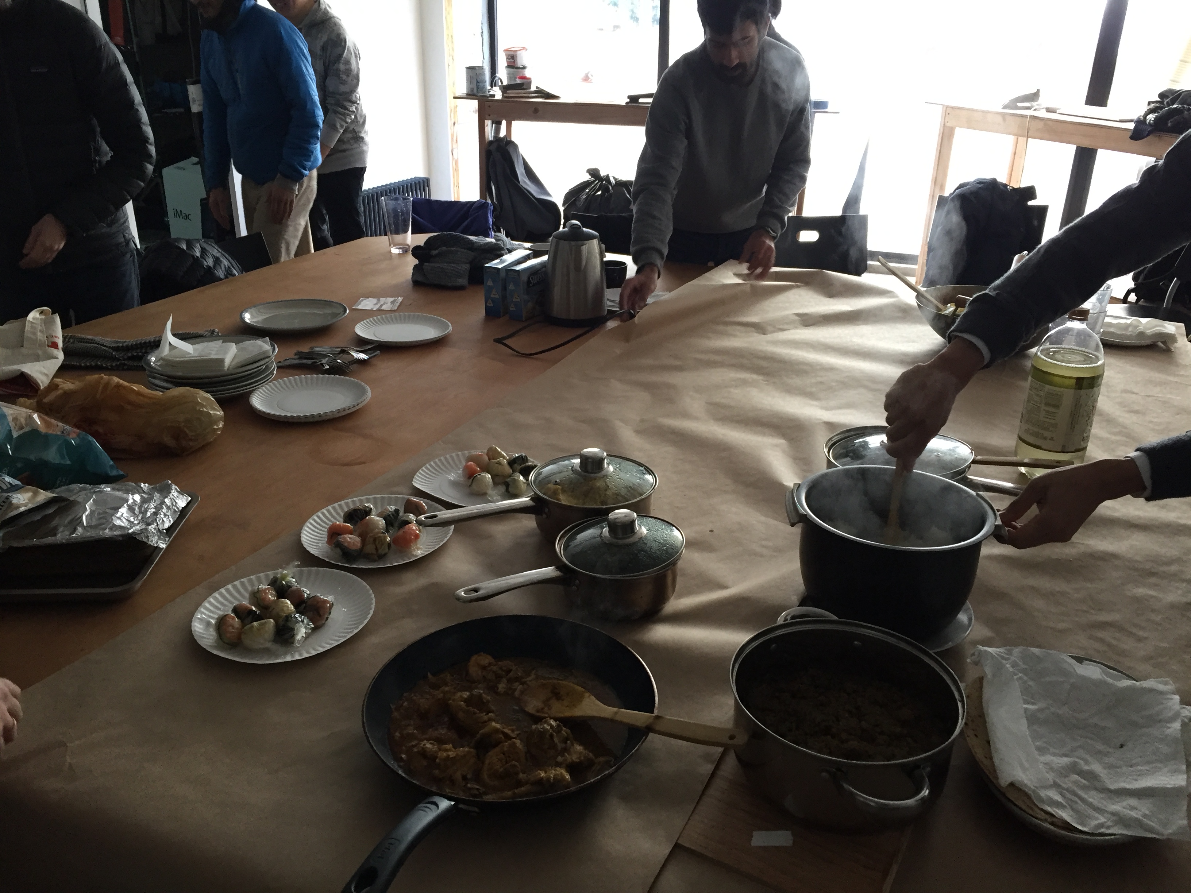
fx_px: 998
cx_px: 596
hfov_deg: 61.7
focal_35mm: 29
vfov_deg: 48.2
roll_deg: -0.2
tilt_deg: -23.5
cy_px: 446
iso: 125
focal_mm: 4.15
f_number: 2.2
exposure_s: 1/30
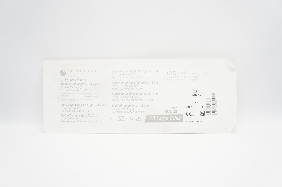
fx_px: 223
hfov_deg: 64.6
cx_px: 141
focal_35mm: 28
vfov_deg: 45.6
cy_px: 94
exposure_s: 1/60
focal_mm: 19
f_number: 6.3
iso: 800
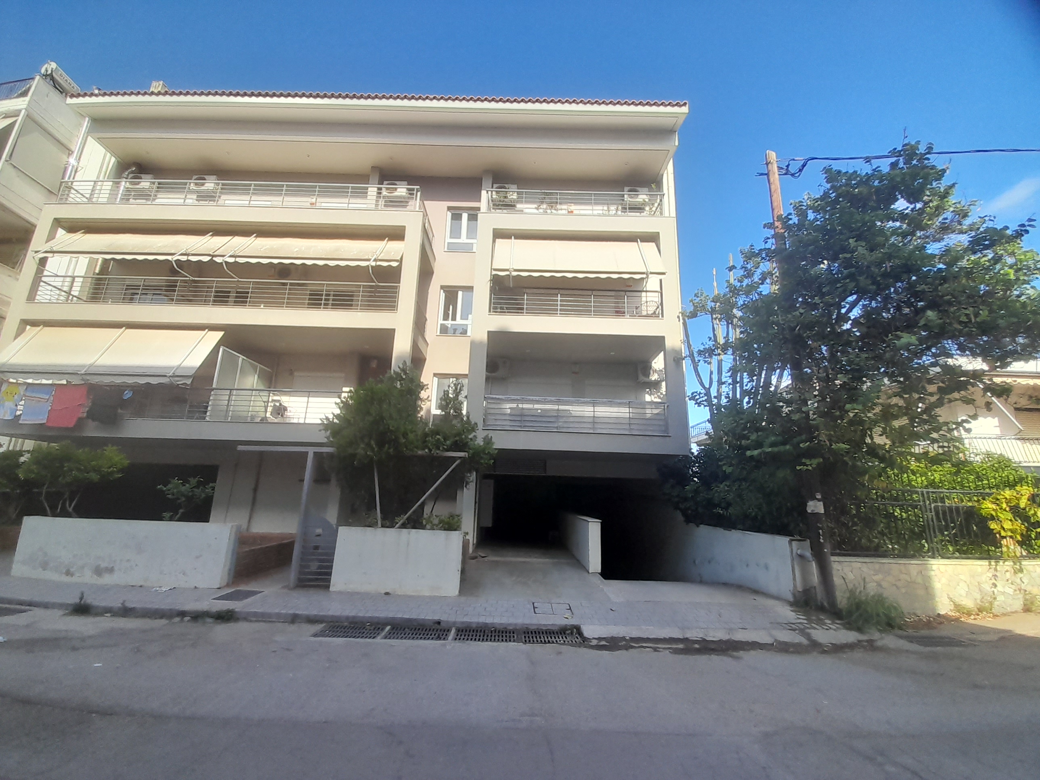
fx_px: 391
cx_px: 520
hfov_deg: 106.2
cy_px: 390
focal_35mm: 13
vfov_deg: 89.9
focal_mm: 1.13
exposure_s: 1/615
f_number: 2.2
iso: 40
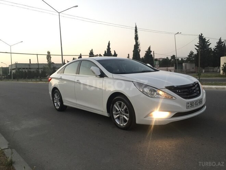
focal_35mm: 29
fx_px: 189
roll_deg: +1.2
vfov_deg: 48.2
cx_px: 113
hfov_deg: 61.7
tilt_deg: -2.8
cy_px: 85
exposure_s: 1/33
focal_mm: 4.15
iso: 100
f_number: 2.2
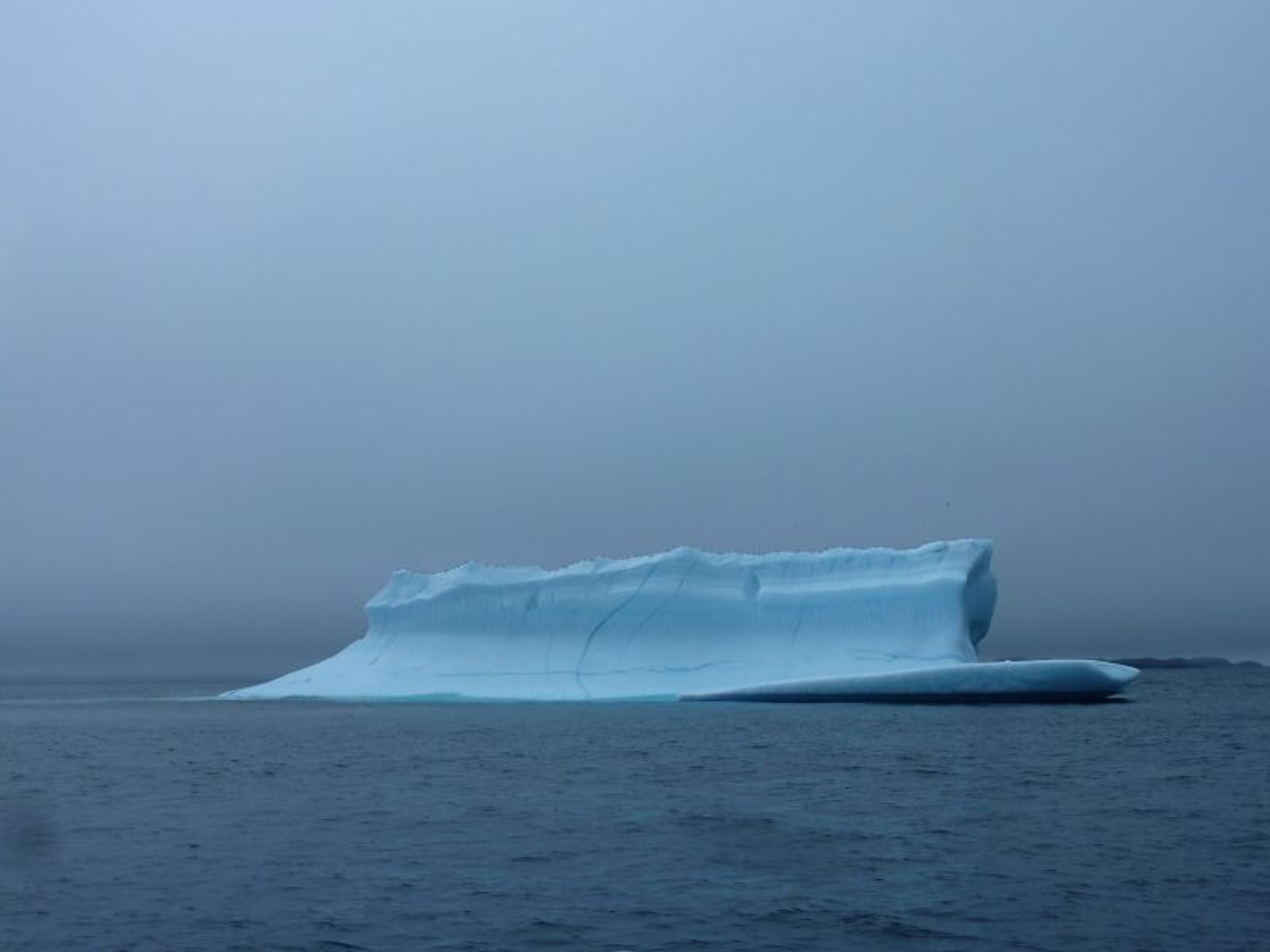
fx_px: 1468
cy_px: 476
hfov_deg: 46.8
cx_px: 635
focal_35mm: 40
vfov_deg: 36.0
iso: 80
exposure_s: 1/800
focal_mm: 6.5
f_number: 5.6
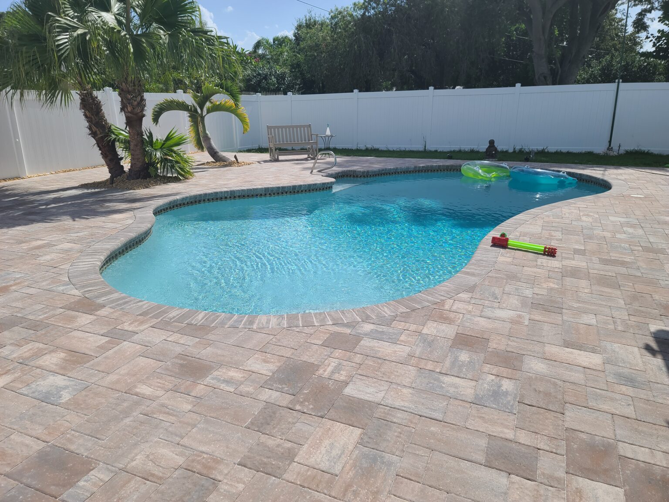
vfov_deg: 54.9
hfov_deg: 69.4
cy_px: 251
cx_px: 334
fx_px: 483
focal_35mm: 25
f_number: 1.8
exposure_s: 1/1411
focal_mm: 7
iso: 16
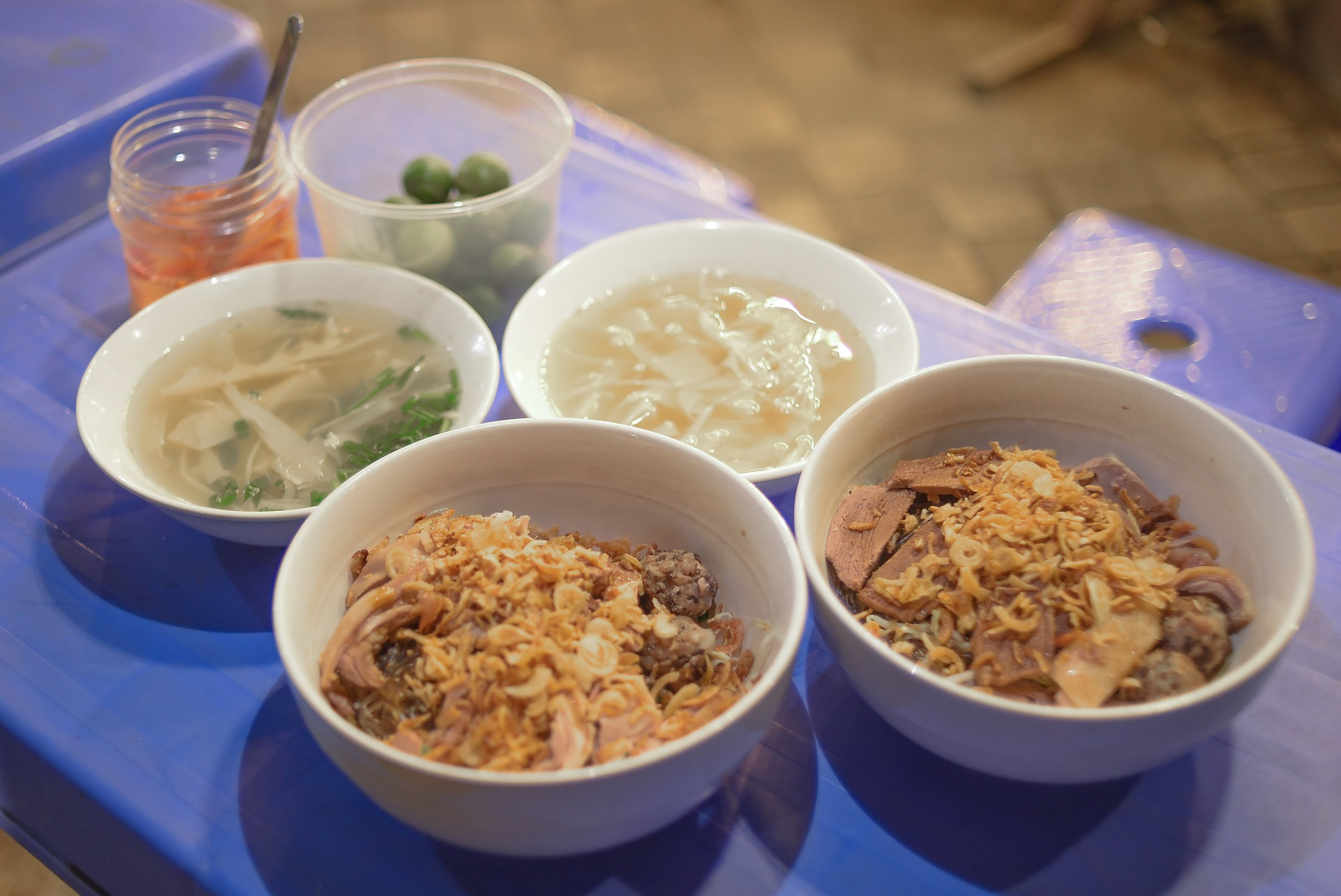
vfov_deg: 37.9
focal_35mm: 35
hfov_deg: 54.4
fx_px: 1304
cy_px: 448
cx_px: 670
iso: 1000
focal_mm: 35
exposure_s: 1/80
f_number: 2
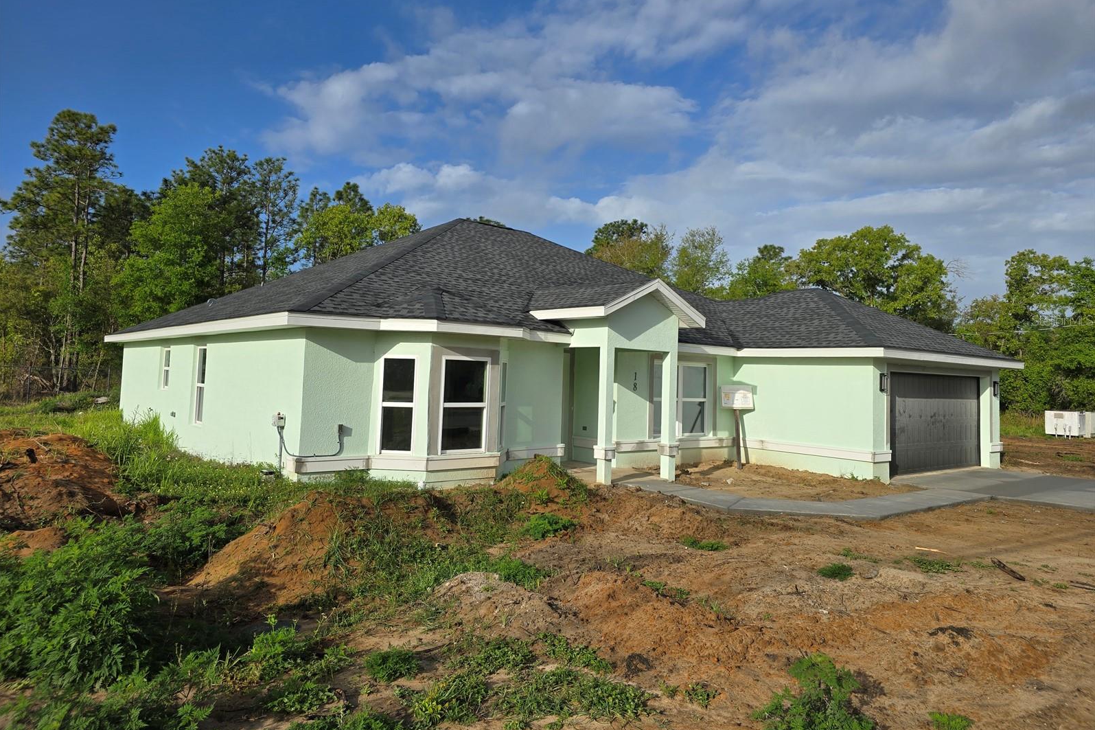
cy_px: 320
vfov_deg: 53.0
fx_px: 730
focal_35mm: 24
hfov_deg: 73.7
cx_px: 547
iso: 12
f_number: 1.7
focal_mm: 6.3
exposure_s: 1/1222
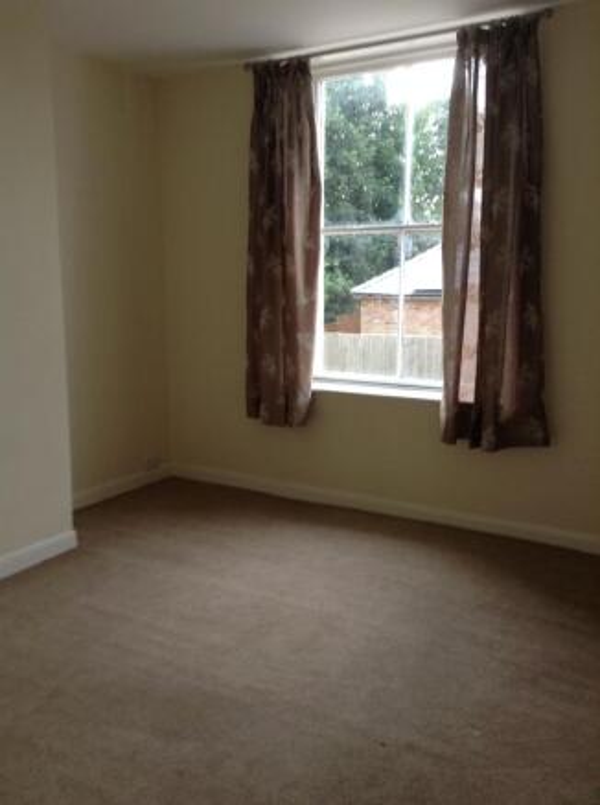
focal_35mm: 33
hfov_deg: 42.8
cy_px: 402
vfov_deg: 55.4
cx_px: 300
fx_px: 765
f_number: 2.4
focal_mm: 3.3
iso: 64
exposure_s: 1/24
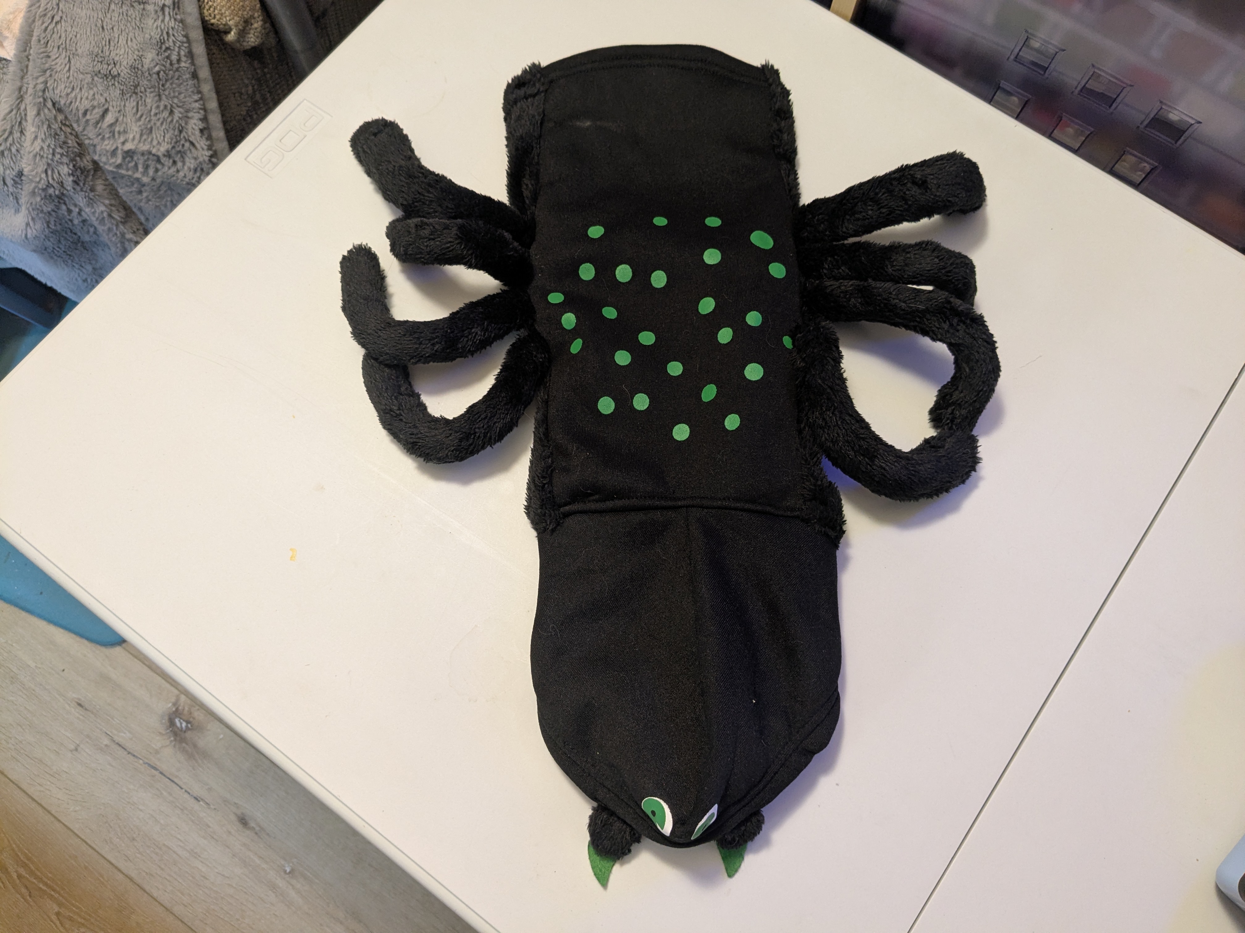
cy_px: 466
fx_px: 971
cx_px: 622
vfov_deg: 51.4
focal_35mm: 27
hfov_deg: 65.3
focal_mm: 4.38
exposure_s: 1/24
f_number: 1.73
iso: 216
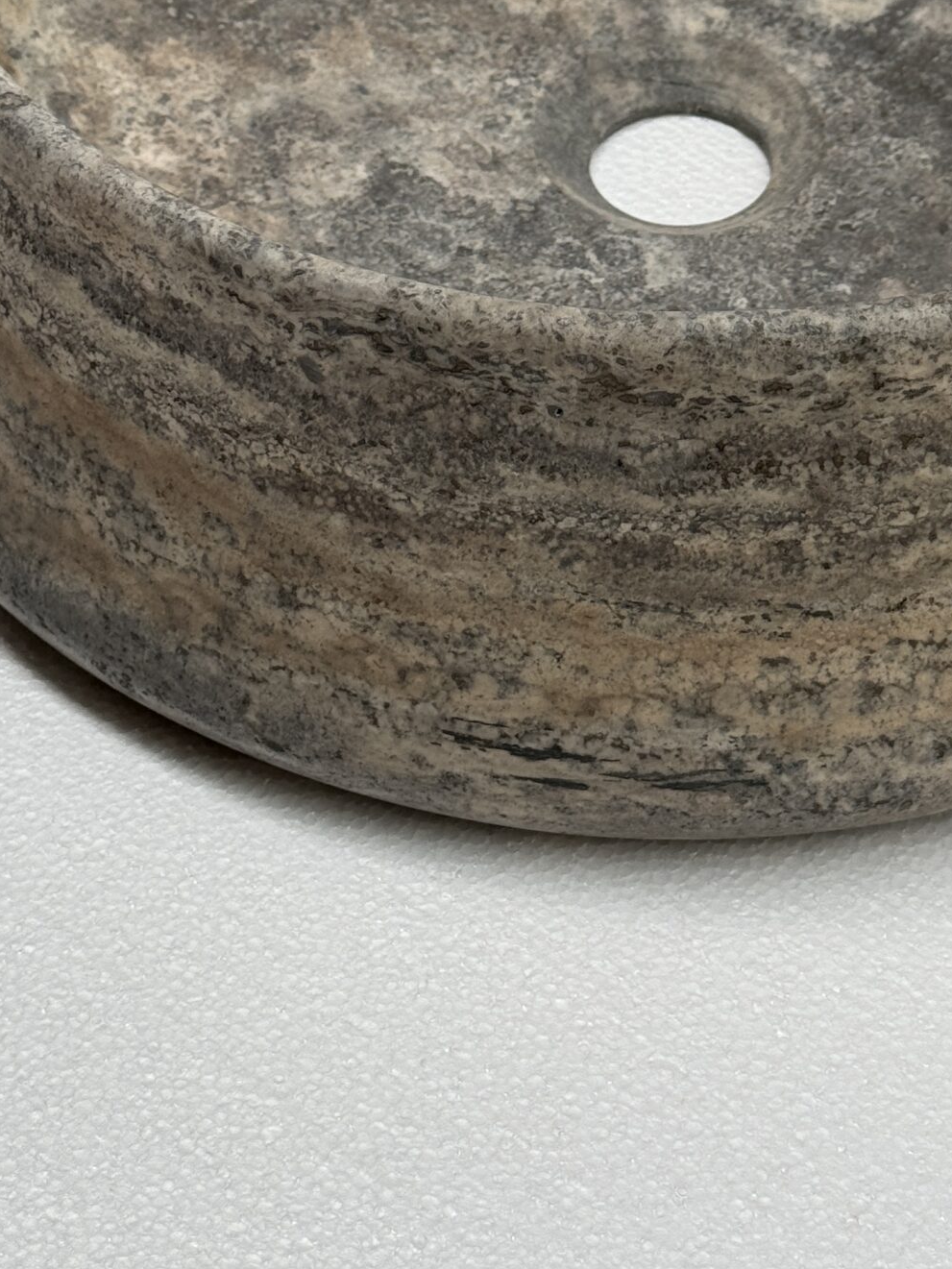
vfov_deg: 20.8
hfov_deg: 15.8
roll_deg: -2.0
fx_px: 3410
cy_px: 225
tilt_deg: -44.7
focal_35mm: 93
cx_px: 689
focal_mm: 6.76
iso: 64
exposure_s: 1/247
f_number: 1.78
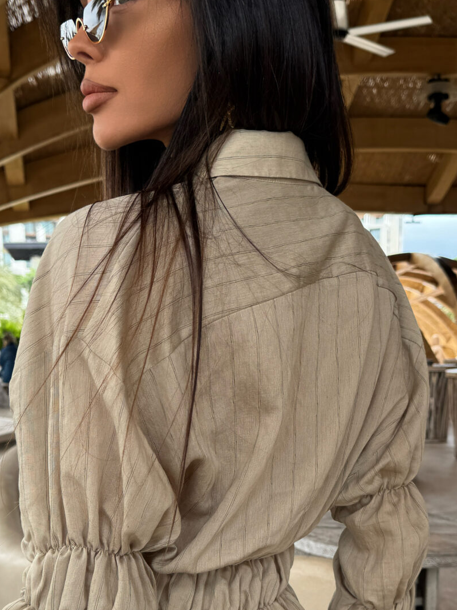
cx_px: 207
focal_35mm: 46
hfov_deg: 31.5
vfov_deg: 40.5
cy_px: 430
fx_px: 810
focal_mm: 6.76
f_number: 1.78
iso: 80
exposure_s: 1/414
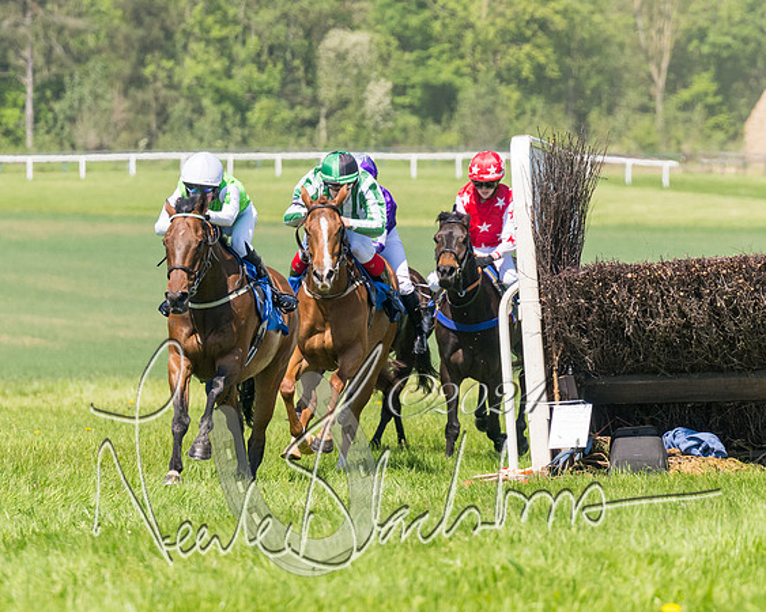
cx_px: 245
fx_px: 10341
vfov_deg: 3.4
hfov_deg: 4.2
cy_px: 278
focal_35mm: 456
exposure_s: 1/2500
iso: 400
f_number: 5
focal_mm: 190
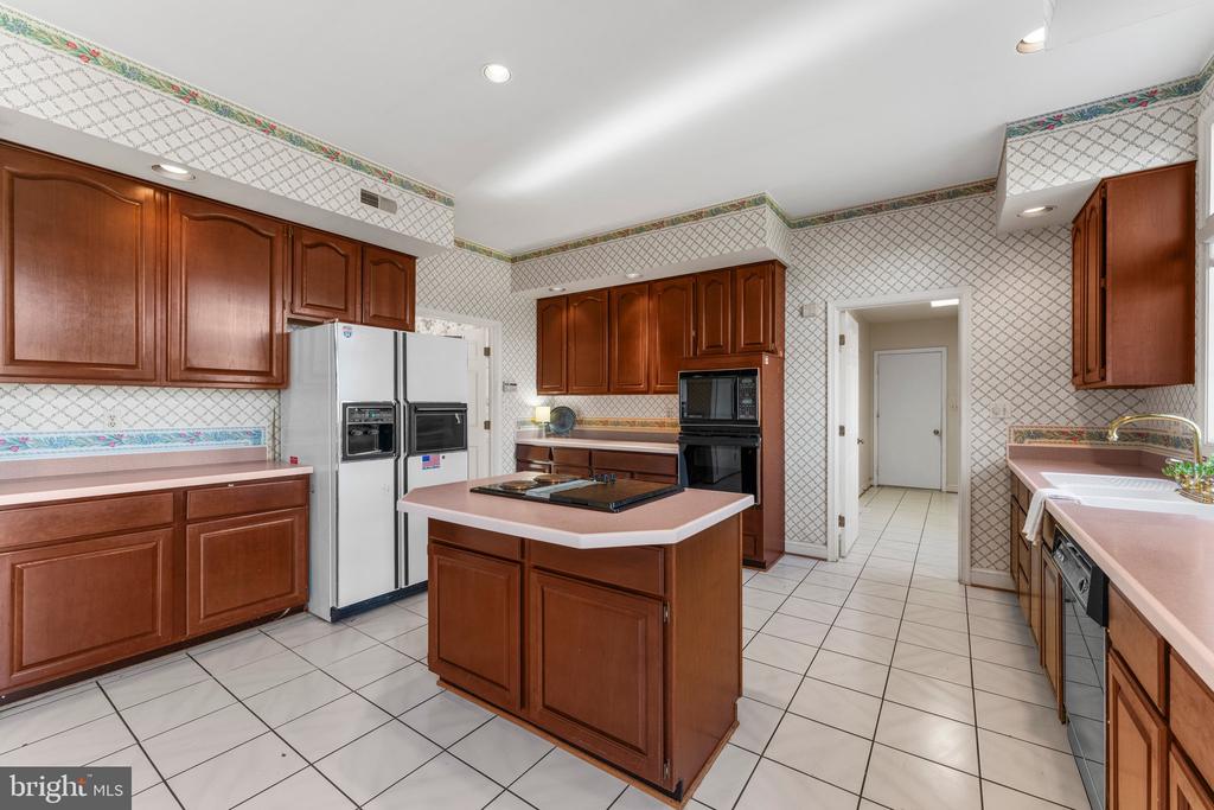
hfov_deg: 104.2
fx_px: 472
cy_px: 405
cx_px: 607
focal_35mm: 14
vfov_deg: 81.2
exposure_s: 1/5
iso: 640
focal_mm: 14
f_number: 8
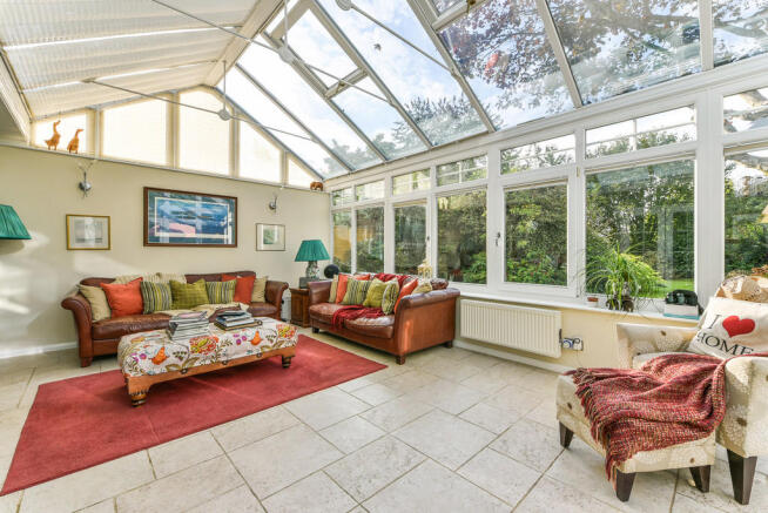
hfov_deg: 100.4
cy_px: 256
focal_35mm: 15
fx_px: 320
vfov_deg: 77.4
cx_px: 384
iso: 400
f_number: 9
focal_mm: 15
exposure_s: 1/160
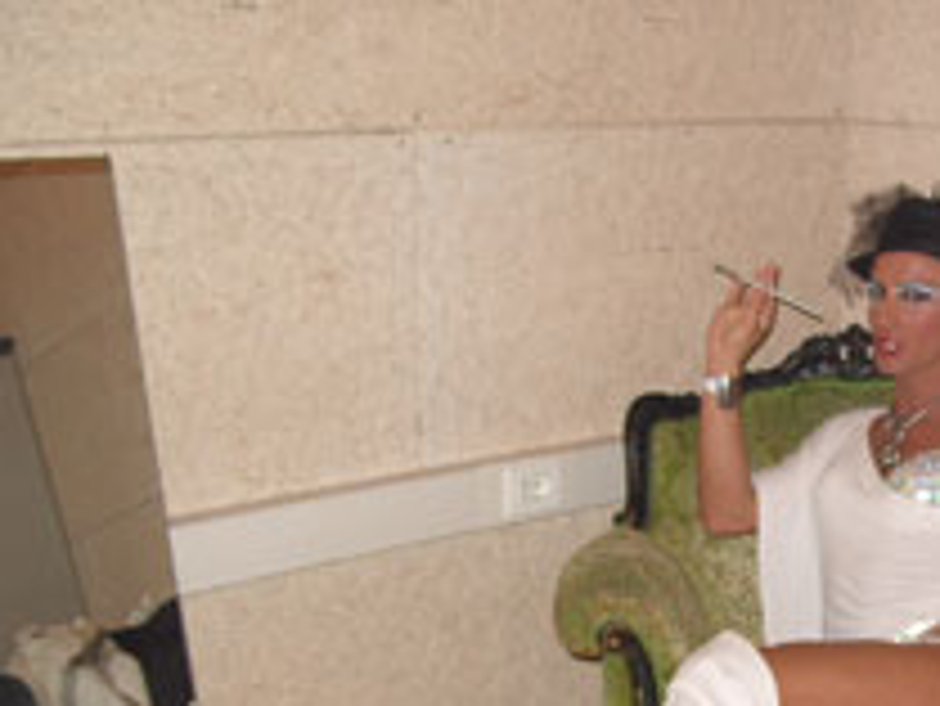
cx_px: 859
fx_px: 1820
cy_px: 567
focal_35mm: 67
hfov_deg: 27.8
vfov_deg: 21.7
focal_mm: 7.8
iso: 100
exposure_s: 1/45
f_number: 2.8
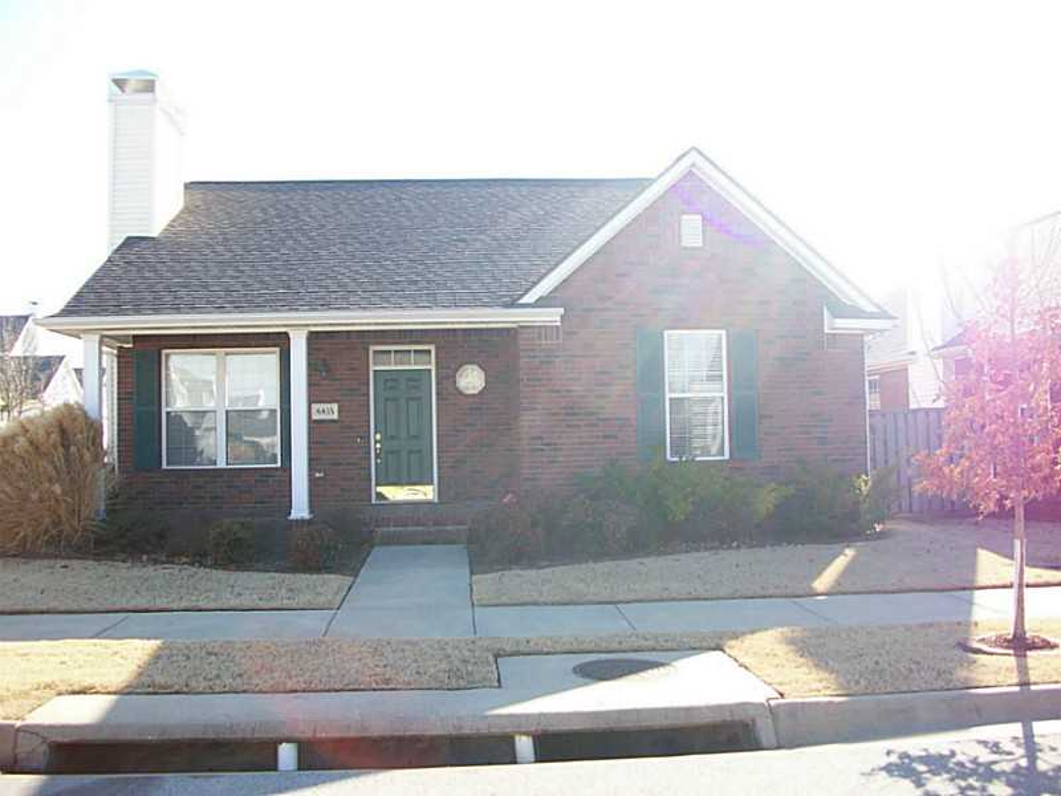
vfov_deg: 41.8
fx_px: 1042
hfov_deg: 54.0
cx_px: 530
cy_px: 398
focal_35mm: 34
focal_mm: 5.7
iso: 80
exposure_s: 1/344
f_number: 2.8
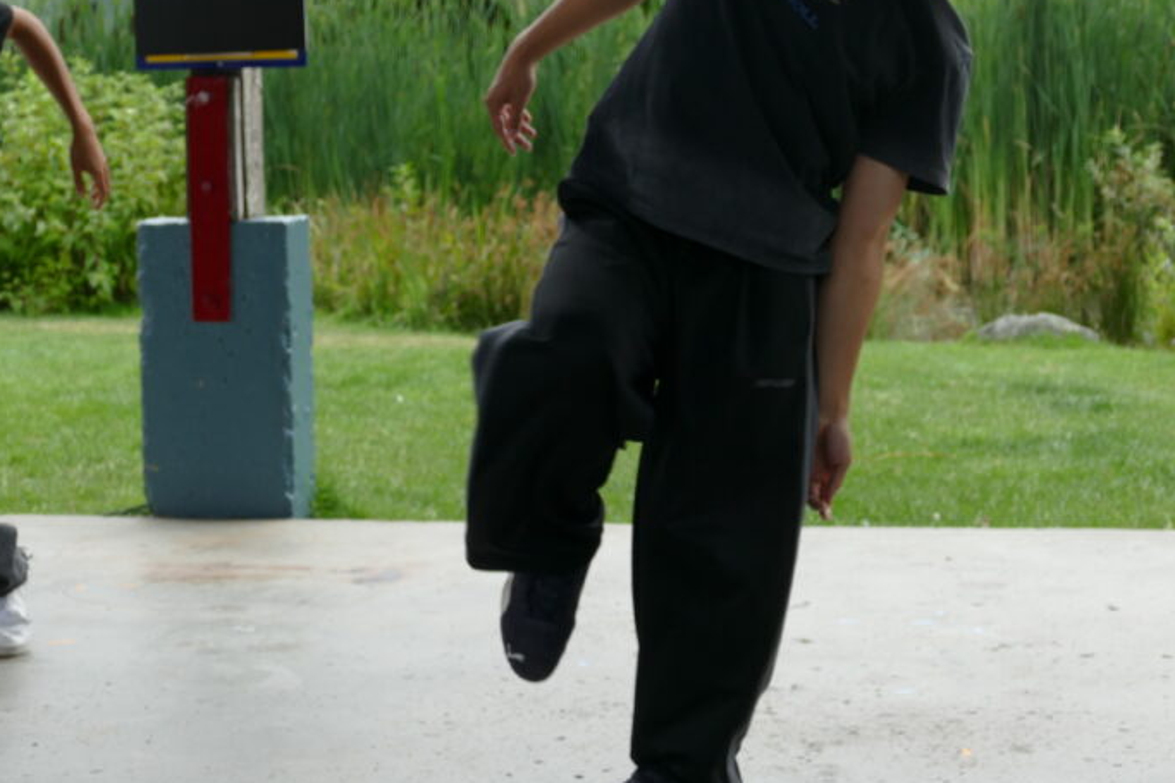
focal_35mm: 78
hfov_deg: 25.9
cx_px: 472
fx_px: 2545
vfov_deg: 17.5
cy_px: 320
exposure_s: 1/250
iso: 125
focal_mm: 19.47
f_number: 4
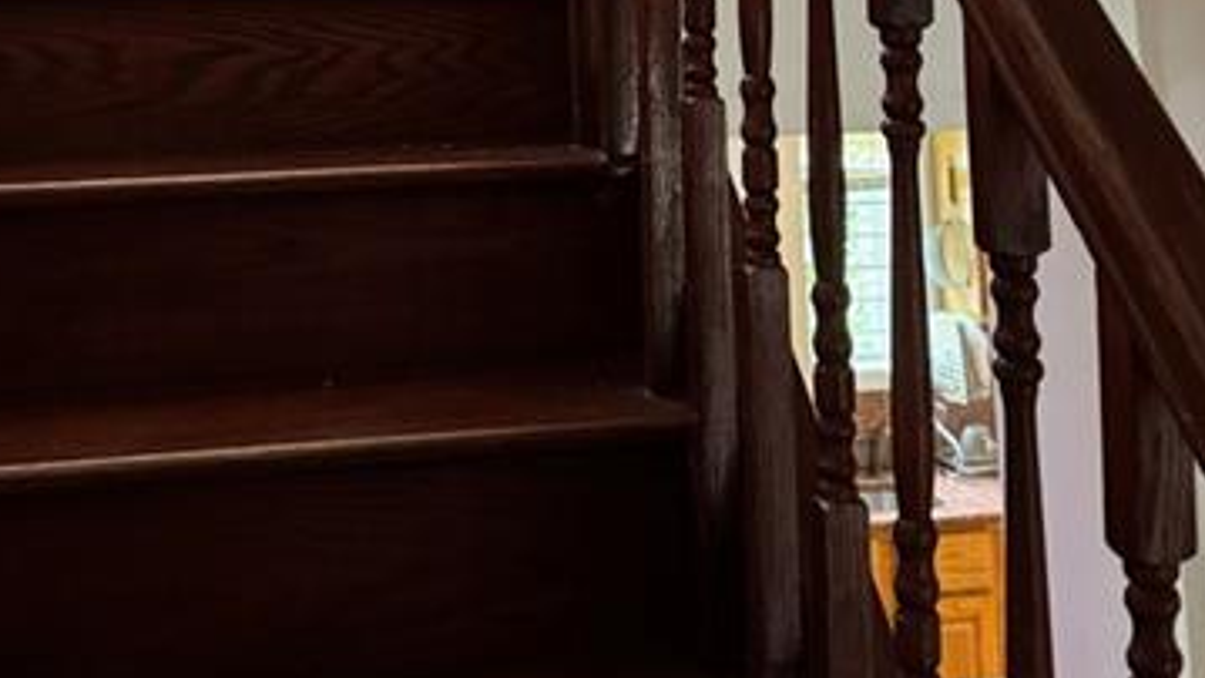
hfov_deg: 37.2
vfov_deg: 20.0
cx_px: 537
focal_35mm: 56
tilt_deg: +8.1
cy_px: -151
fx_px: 1789
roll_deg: -0.1
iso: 500
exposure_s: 1/60
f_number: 1.78
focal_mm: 6.76
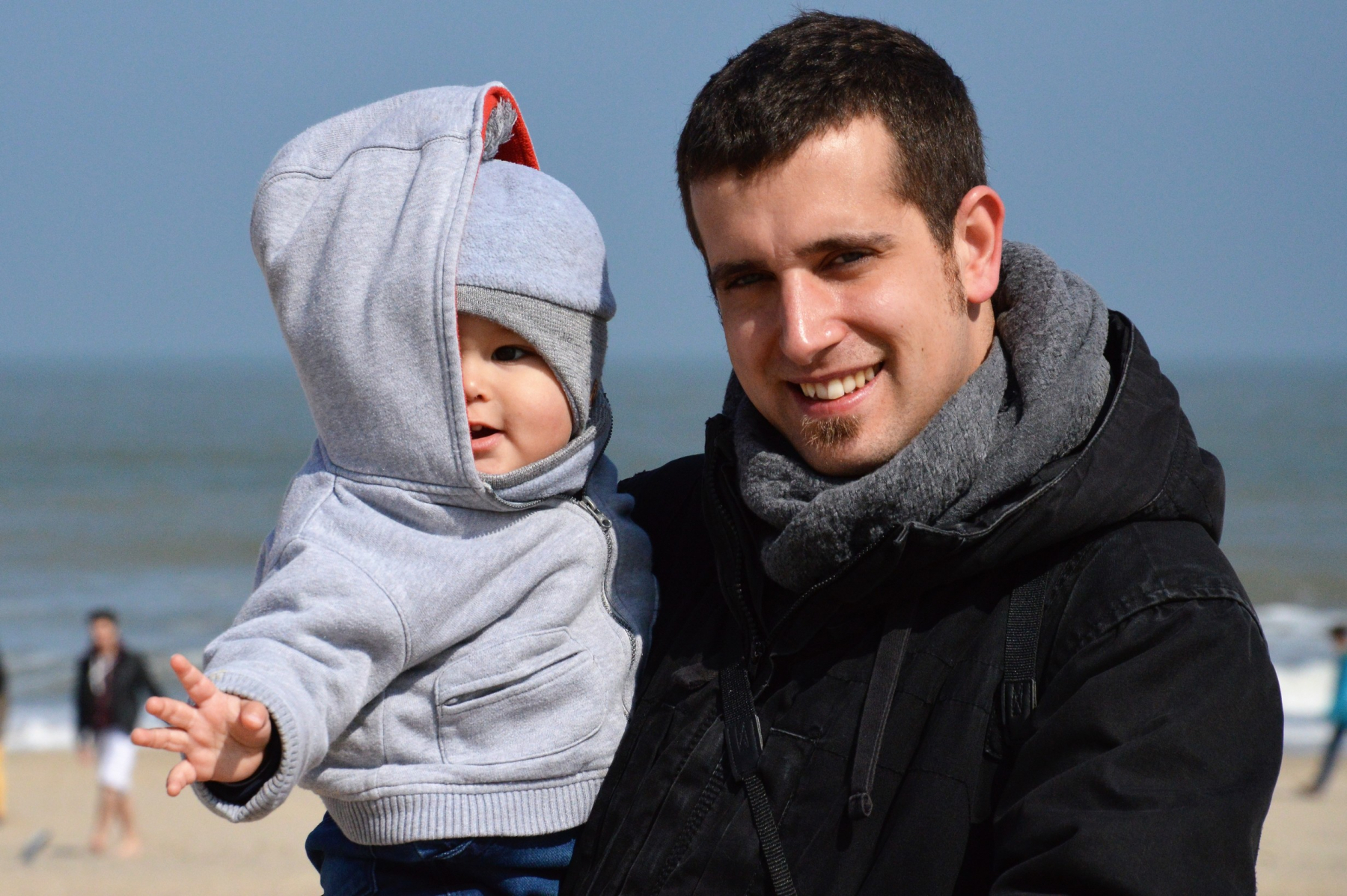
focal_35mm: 158
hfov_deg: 13.1
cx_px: 674
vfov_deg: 8.7
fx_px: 5888
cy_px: 448
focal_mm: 105
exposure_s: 1/4000
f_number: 9
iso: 800
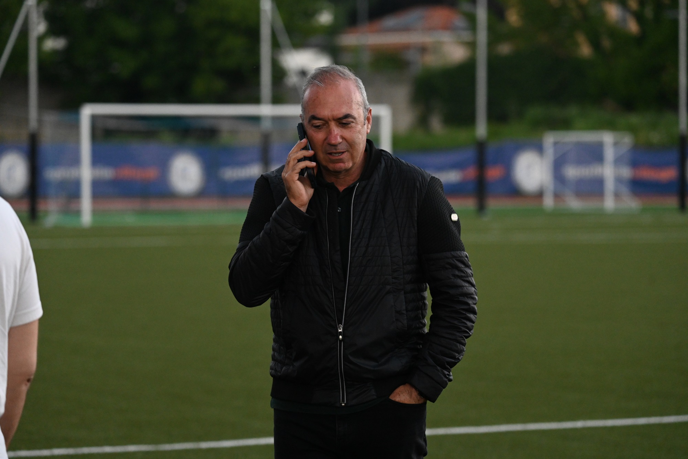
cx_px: 344
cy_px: 230
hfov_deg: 12.1
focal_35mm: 170
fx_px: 3248
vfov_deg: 8.1
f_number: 4.8
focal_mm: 170
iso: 4000
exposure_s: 1/640
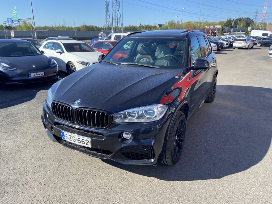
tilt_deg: -18.7
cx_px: 136
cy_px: 102
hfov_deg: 67.3
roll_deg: -0.4
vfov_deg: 53.1
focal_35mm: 26
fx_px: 204
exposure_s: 1/1103
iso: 32
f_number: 1.8
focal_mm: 4.25
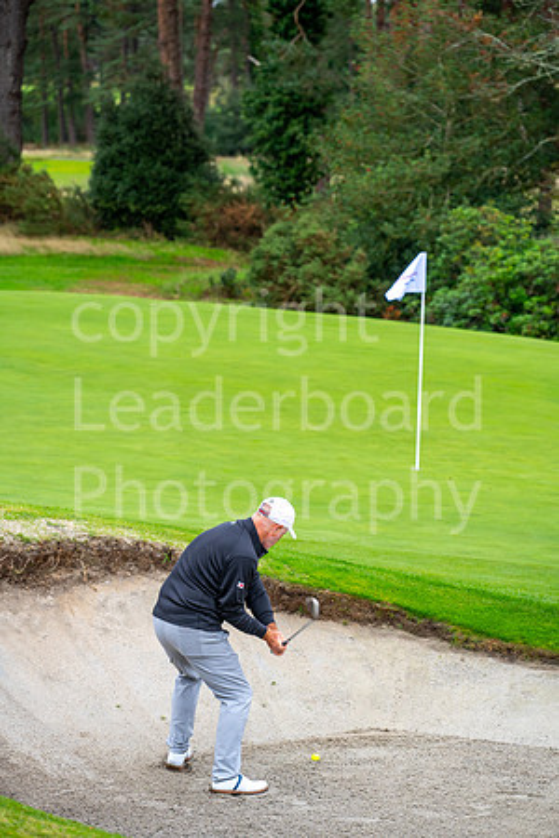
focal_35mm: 120
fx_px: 2795
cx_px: 280
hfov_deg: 11.4
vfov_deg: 17.1
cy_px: 419
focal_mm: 120
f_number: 4.5
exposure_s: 1/500
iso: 500
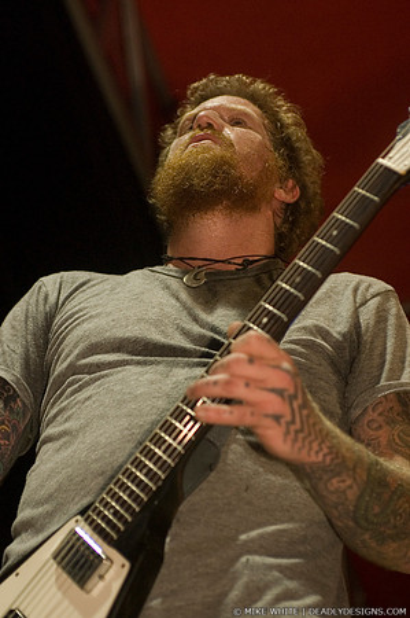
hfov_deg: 13.0
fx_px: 1798
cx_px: 205
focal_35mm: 105
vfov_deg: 19.5
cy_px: 309
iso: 800
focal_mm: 70
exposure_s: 1/100
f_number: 3.2
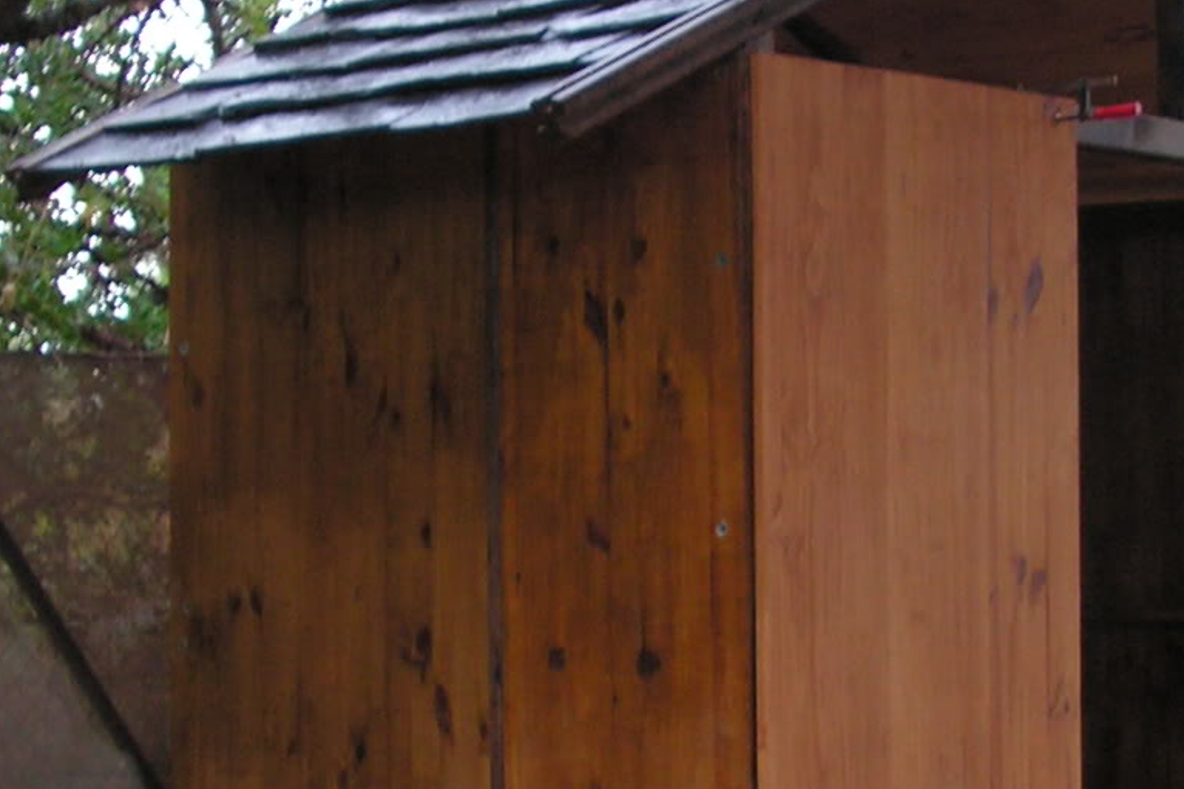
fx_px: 3288
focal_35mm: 100
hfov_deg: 20.3
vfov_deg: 13.7
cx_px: 795
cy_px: 425
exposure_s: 1/40
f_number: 3.2
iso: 125
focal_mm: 6
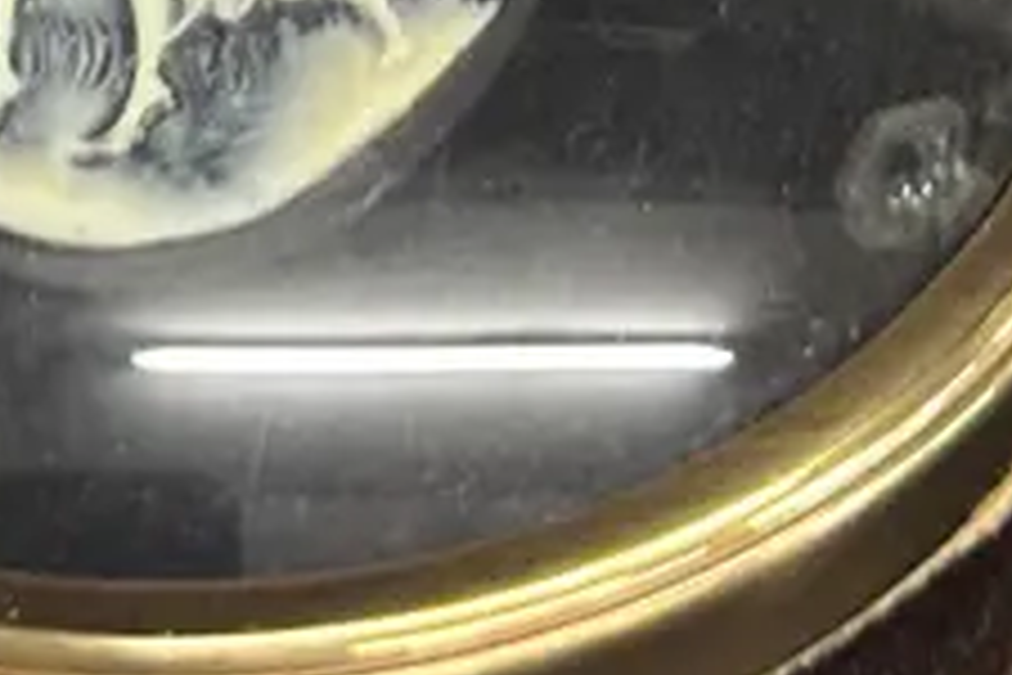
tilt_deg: -35.6
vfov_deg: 5.8
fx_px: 6381
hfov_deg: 9.0
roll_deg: -0.9
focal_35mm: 227
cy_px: -1062
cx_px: 184
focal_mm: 6.86
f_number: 1.78
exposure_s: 1/33
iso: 200
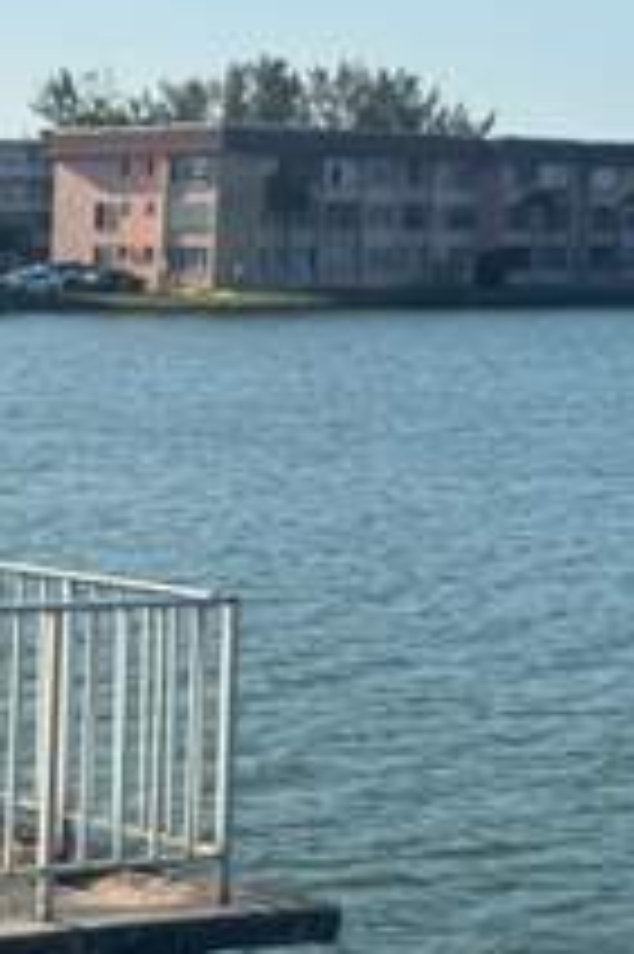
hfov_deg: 11.4
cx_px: -405
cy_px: 626
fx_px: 2990
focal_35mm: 113
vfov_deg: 18.1
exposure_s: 1/4049
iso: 64
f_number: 1.78
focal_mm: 6.76
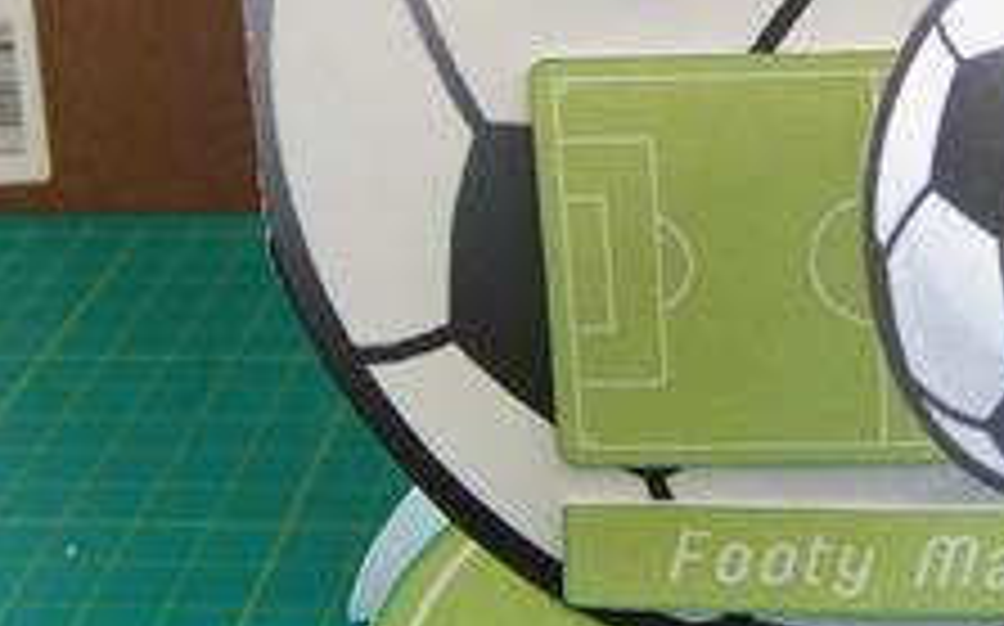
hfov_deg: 26.1
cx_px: 858
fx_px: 2105
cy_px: 72
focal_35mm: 77
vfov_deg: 16.7
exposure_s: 1/30
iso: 72
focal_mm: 5.85
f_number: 2.8
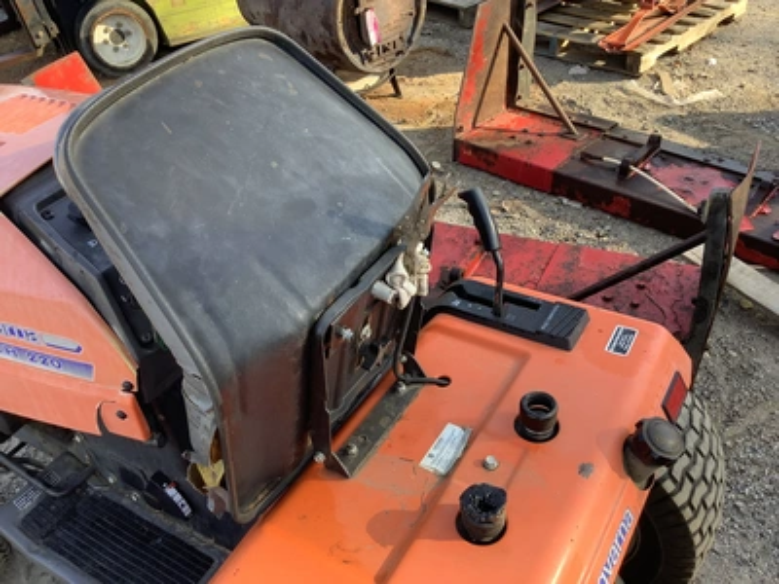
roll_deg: +4.9
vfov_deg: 45.4
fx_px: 698
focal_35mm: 31
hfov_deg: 58.4
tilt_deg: -37.6
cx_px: 390
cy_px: 292
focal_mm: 3.3
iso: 25
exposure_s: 1/120
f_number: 2.4
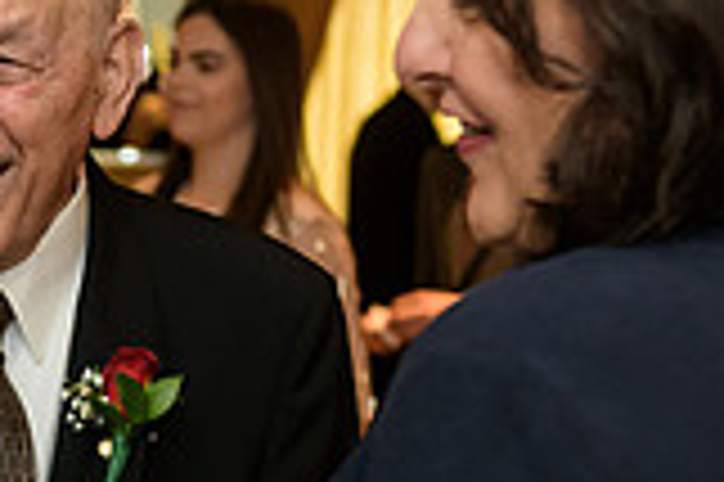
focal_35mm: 130
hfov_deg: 15.4
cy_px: 327
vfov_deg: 10.5
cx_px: -54
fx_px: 2612
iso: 1000
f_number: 3.2
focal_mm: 36
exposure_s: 1/125
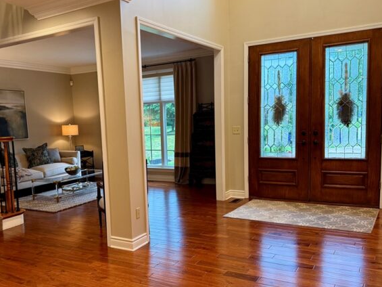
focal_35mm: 34
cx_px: 151
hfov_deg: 53.5
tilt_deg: -7.8
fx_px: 375
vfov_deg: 41.7
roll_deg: +2.7
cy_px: 165
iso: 200
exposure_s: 1/60
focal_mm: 6.76
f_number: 1.78
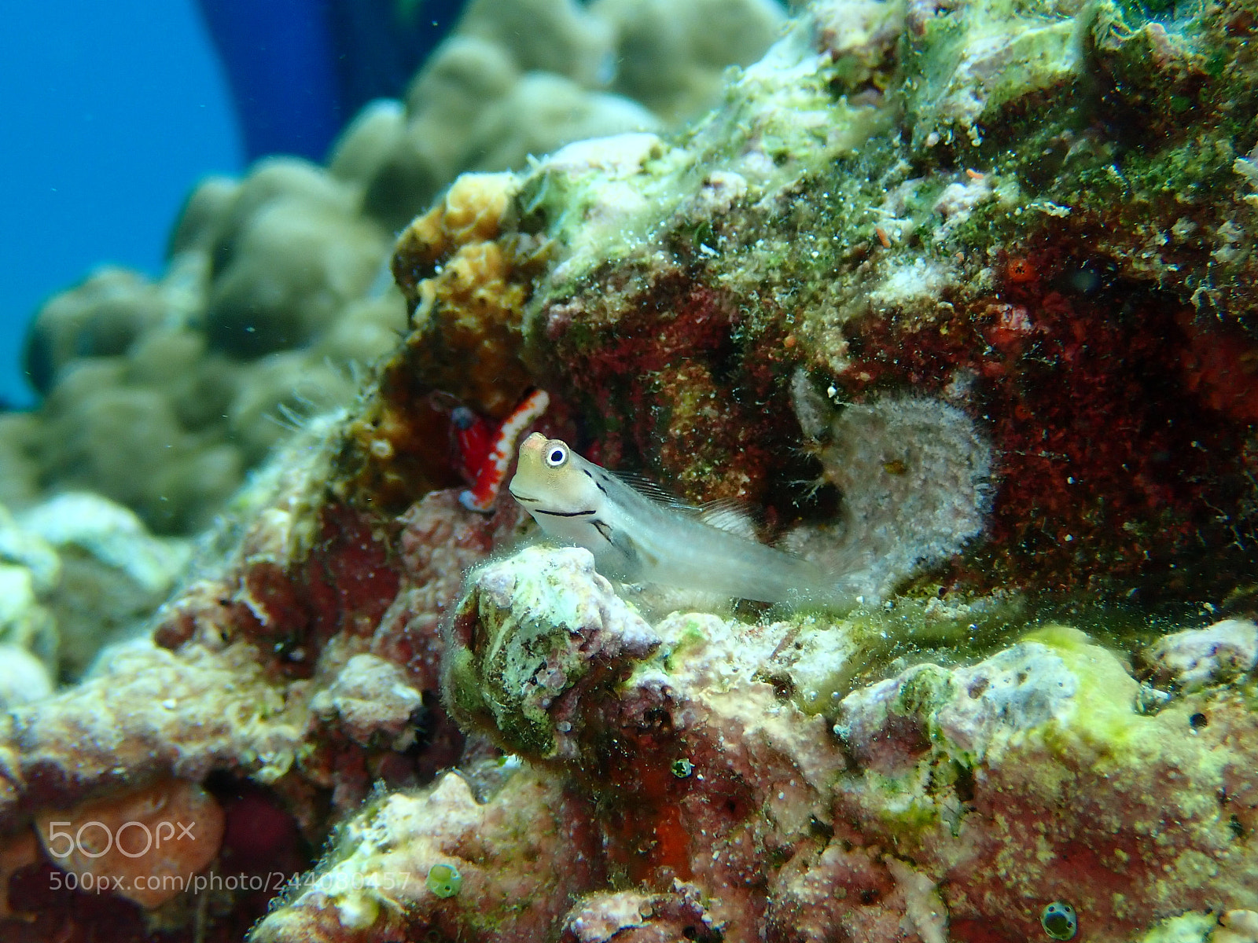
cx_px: 629
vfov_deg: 22.6
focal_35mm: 65
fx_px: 2362
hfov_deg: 29.8
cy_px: 472
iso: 200
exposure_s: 1/160
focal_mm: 11.78
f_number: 5
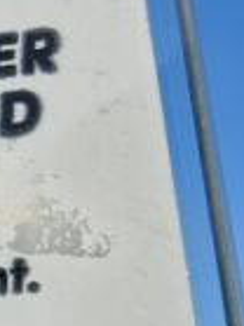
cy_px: 150
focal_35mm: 170
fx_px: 1600
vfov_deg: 11.6
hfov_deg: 7.5
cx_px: -528
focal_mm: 5.4
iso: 50
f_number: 1.8
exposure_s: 1/2528
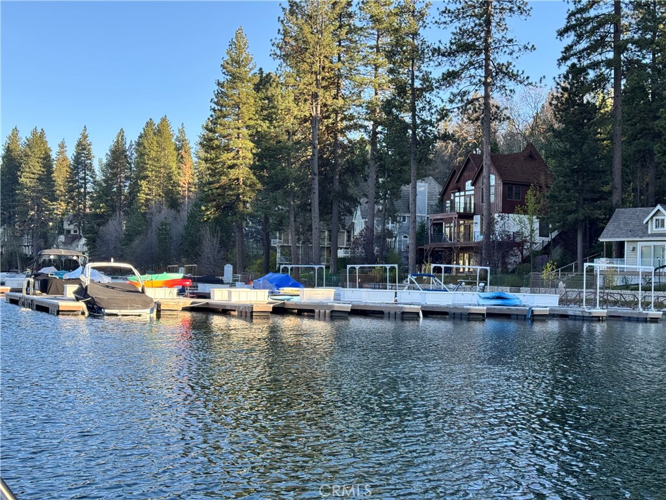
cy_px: 250
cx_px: 333
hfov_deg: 39.7
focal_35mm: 48
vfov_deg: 30.3
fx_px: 924
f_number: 1.78
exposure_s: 1/464
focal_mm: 6.76
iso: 64
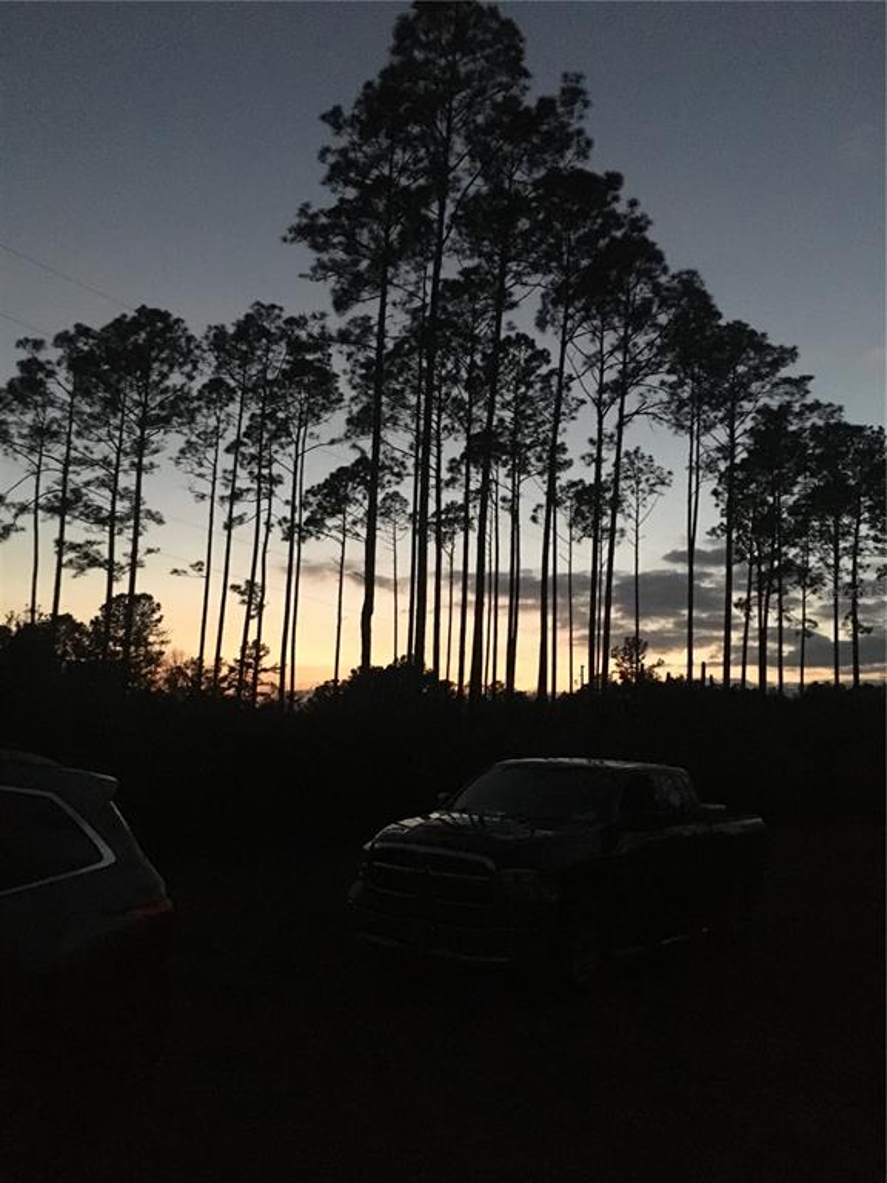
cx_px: 444
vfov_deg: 61.7
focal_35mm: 29
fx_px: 991
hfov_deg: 48.2
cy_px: 592
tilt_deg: +10.4
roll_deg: -3.3
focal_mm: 4.15
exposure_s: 1/15
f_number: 2.2
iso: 800
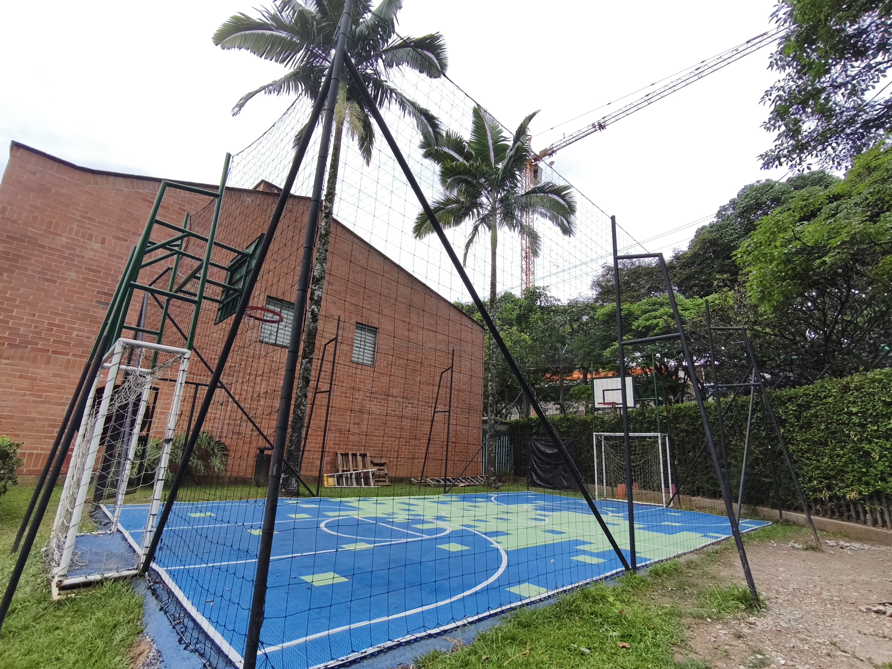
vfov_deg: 74.7
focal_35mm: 17
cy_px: 334
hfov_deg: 91.0
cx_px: 446
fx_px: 438
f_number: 2.2
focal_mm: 1.91
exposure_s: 1/120
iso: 80
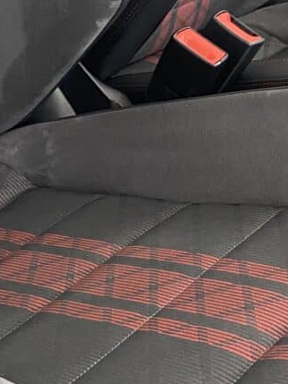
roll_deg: -0.8
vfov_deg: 21.9
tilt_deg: -32.8
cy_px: 262
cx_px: -126
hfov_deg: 15.5
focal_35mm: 89
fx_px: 989
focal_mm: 4.25
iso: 200
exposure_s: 1/50
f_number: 1.8
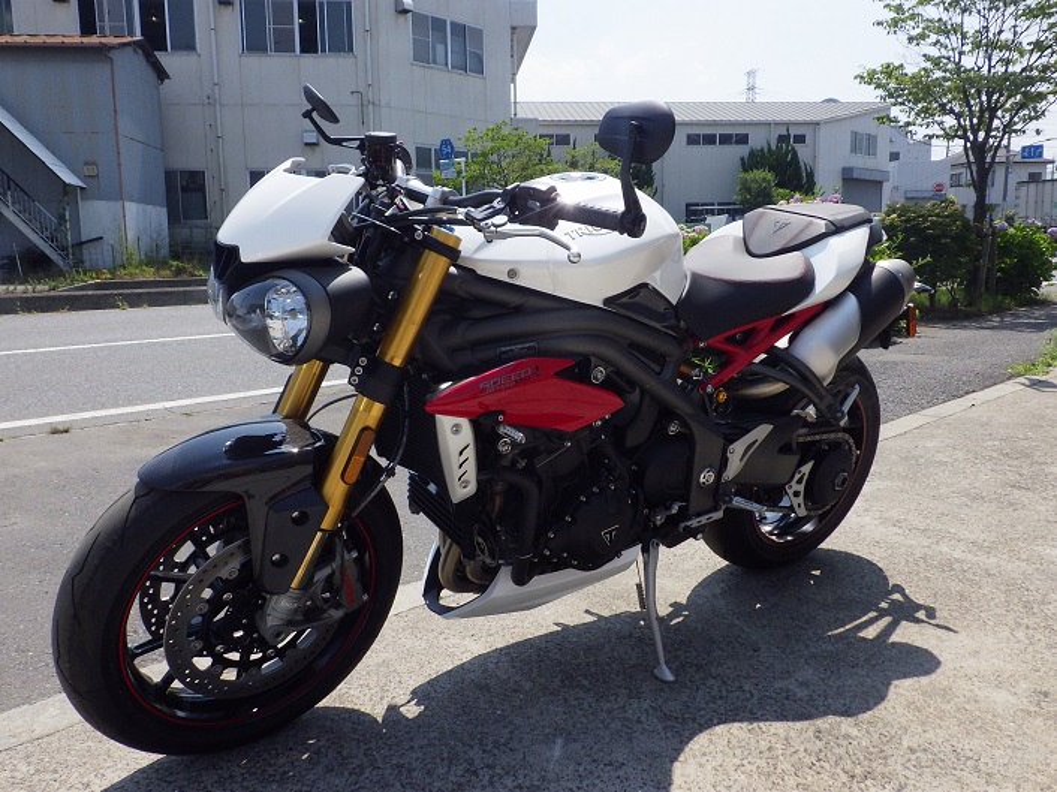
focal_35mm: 28
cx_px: 528
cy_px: 396
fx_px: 855
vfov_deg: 49.7
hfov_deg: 63.5
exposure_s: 1/1500
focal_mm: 5
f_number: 4.2
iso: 250
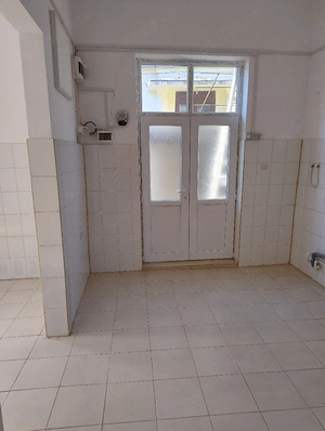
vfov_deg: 71.5
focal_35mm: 24
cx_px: 162
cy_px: 216
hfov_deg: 57.0
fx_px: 299
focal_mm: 5.56
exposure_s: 1/135
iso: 100
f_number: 1.8
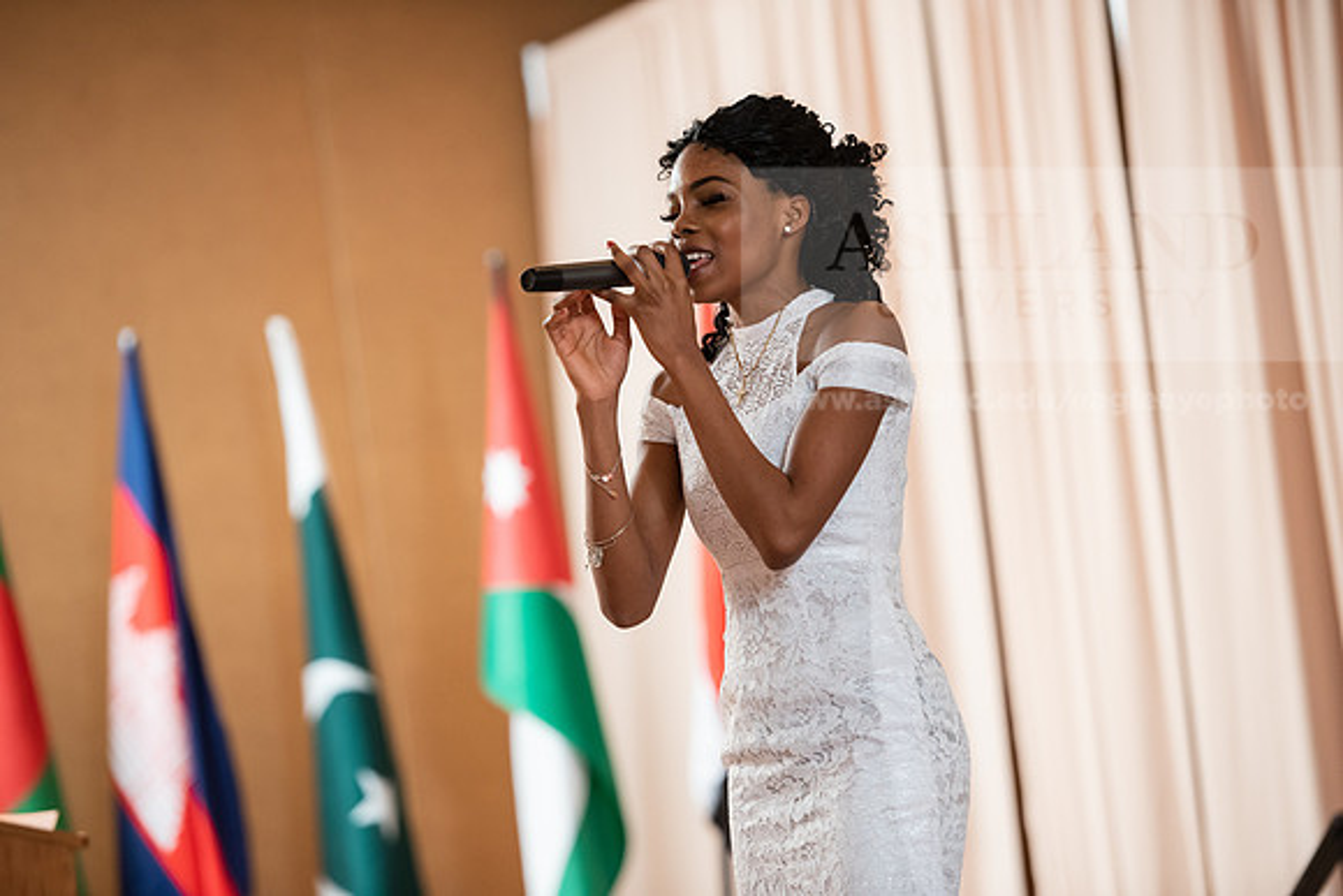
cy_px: 448
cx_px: 672
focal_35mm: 145
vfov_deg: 9.5
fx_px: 5410
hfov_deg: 14.2
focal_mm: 145
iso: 2000
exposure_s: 1/200
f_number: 2.8
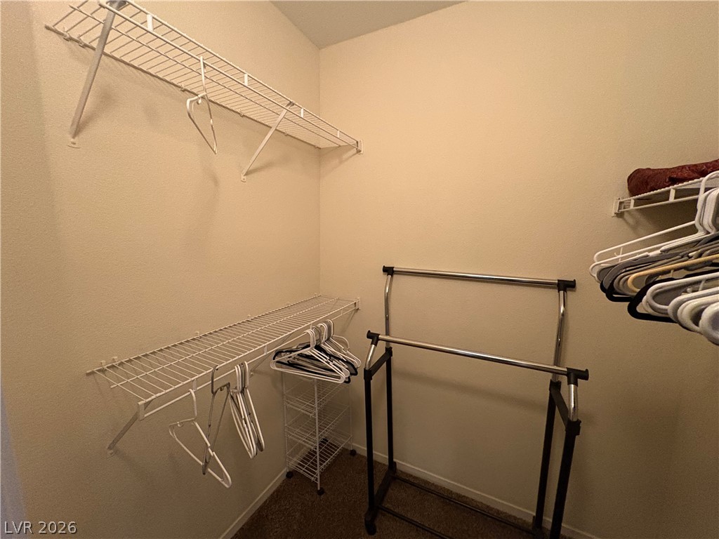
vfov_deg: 85.7
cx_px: 360
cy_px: 270
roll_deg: -0.2
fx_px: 291
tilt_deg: -7.2
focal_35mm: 14
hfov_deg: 102.1
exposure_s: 1/60
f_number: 2.2
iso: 800
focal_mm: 2.22
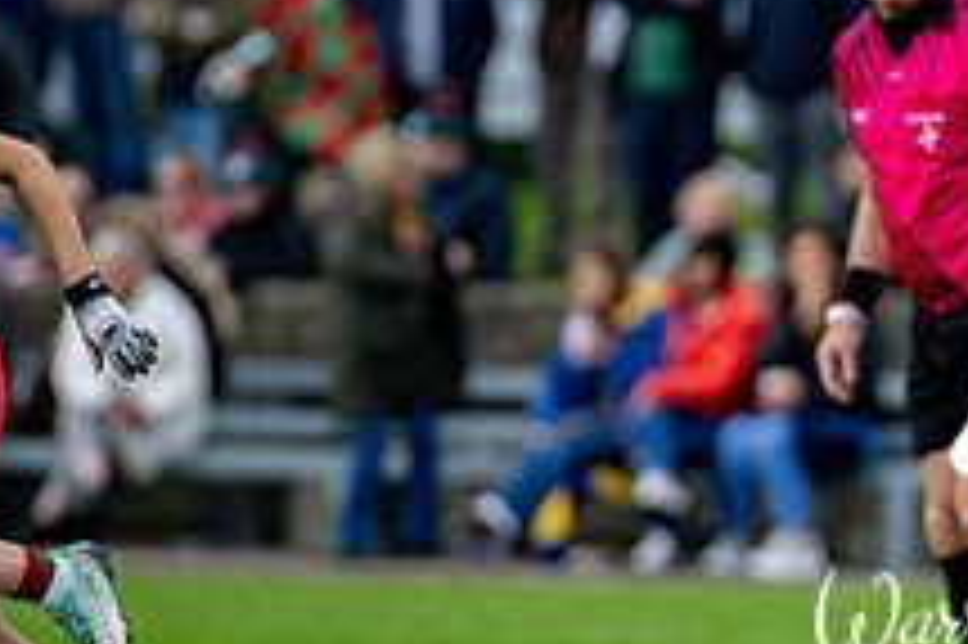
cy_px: 545
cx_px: 1108
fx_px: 32617
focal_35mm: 1214
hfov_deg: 1.7
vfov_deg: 1.1
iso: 1100
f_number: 2.8
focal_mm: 300
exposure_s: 1/6400
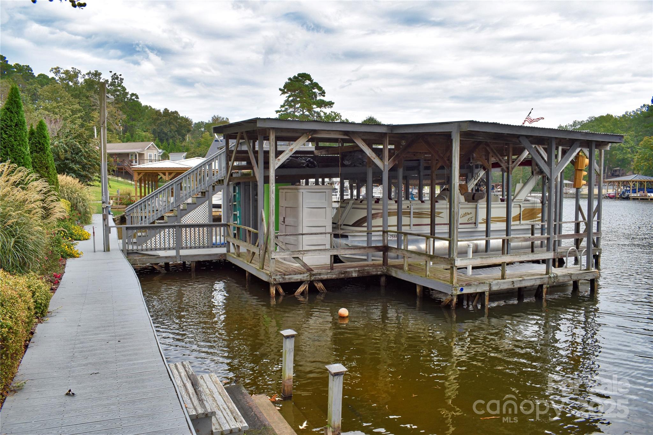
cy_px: 218
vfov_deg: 47.9
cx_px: 326
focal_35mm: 27
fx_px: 490
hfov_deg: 67.4
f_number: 8
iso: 100
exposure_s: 1/200
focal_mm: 18
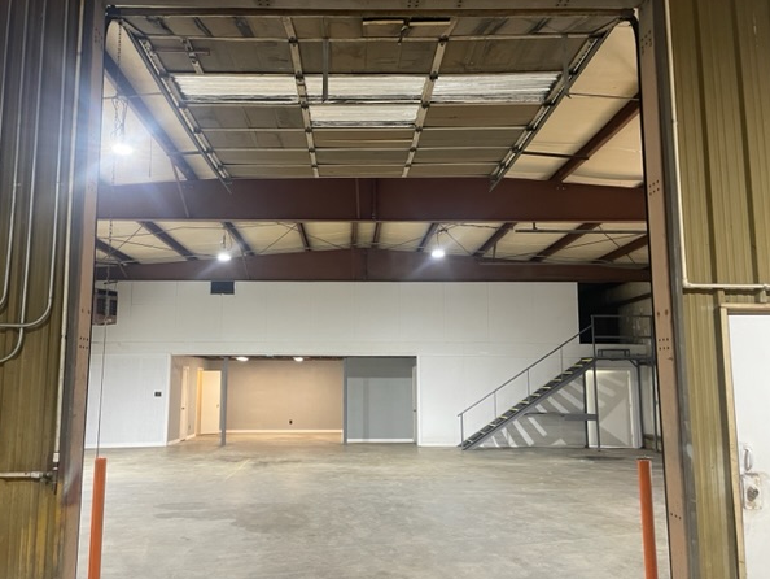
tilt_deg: +6.9
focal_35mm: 28
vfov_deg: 49.8
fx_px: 623
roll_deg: +0.6
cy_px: 296
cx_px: 360
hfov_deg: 63.4
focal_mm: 4.2
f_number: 1.6
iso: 160
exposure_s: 1/60
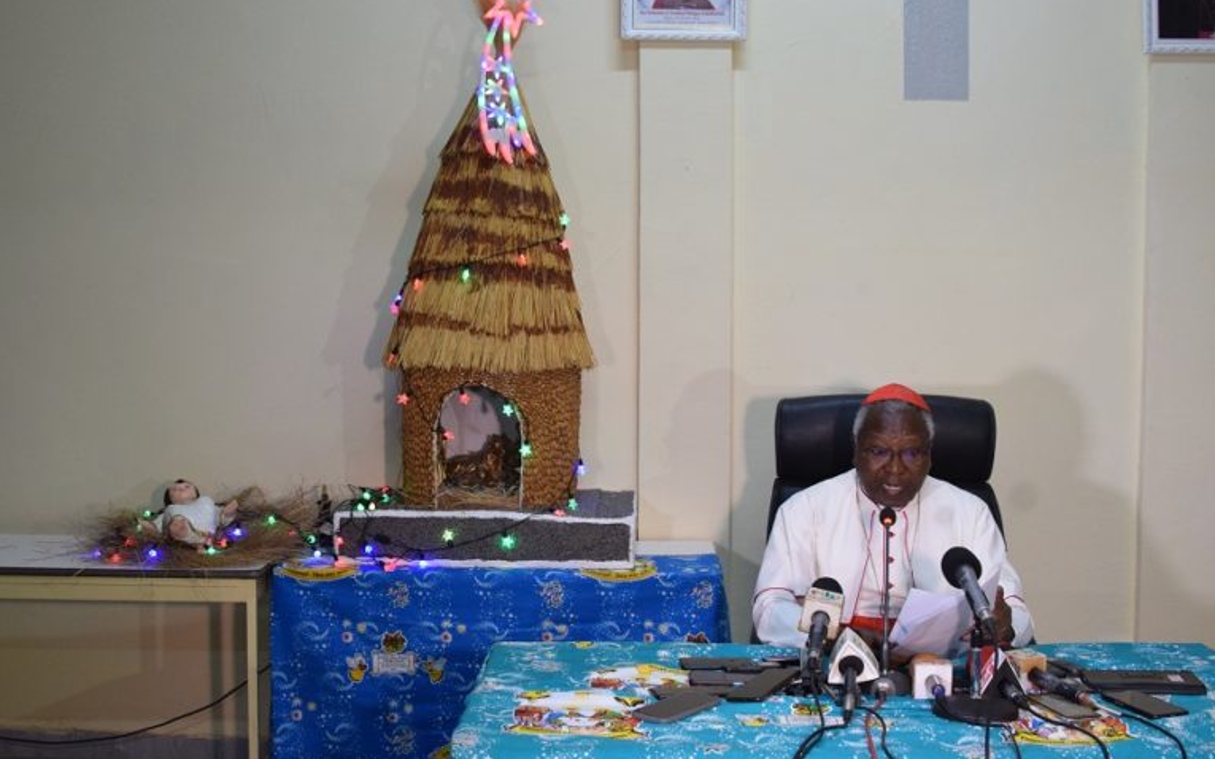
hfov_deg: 46.2
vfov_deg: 29.9
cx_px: 607
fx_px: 1424
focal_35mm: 43
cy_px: 384
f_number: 5.6
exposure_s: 1/60
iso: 1800
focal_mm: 28
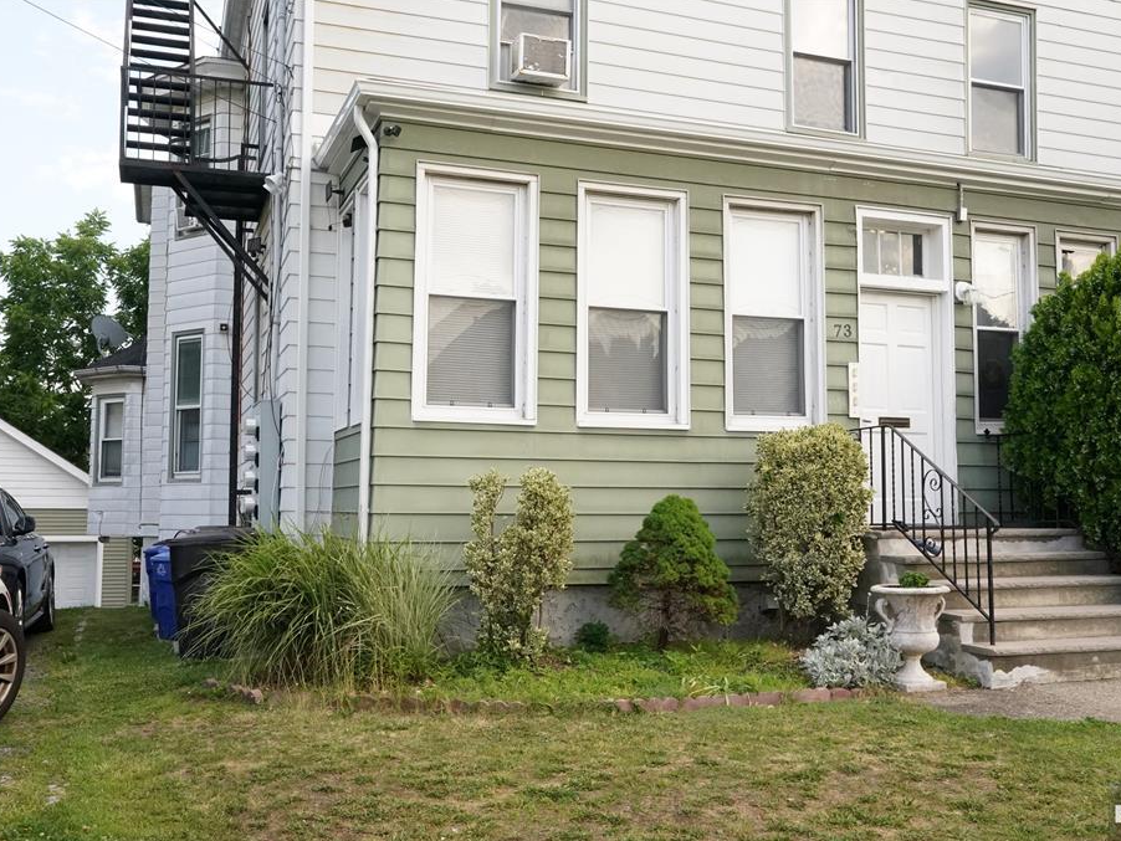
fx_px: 1166
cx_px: 599
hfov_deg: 51.3
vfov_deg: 39.7
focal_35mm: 36
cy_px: 420
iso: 5000
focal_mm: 33
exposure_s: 1/250
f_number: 22
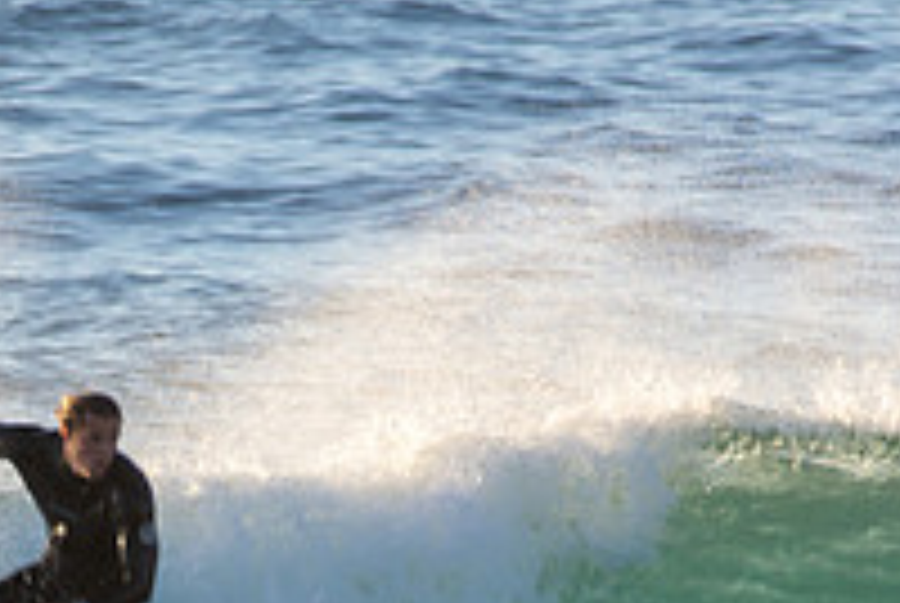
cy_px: 736
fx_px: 54329
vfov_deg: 0.6
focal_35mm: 2170
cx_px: 63
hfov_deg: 0.9
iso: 100
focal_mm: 500
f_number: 11
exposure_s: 1/60
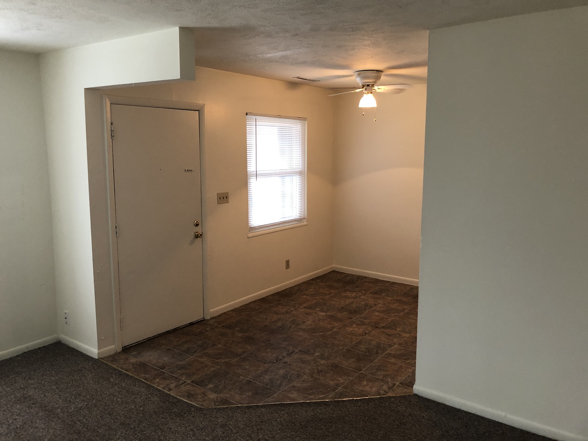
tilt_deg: -7.7
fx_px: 476
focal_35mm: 28
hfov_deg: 63.4
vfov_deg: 49.7
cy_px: 220
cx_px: 294
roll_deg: -1.2
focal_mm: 3.99
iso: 40
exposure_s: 1/17
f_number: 1.8
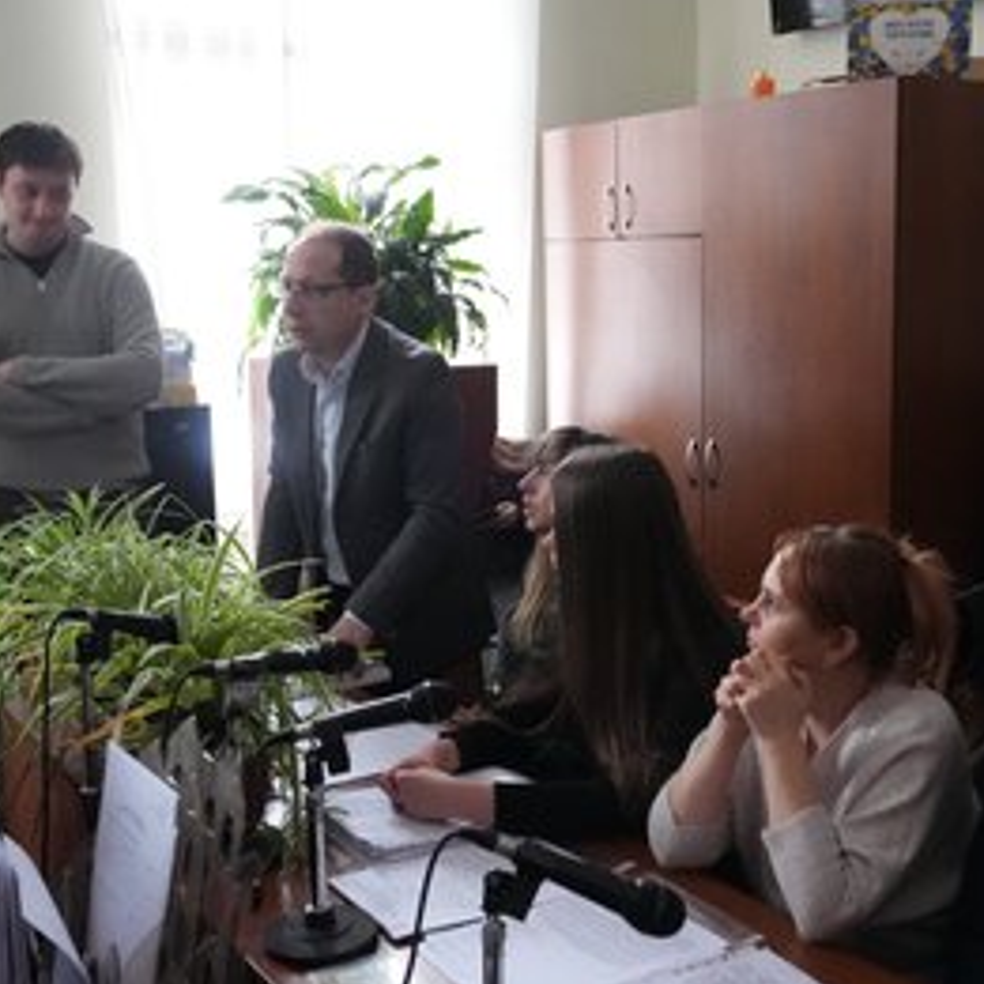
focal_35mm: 43
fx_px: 1383
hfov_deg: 39.1
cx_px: 550
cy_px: 500
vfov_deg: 39.2
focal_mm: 33
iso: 25600
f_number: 6.3
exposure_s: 1/200
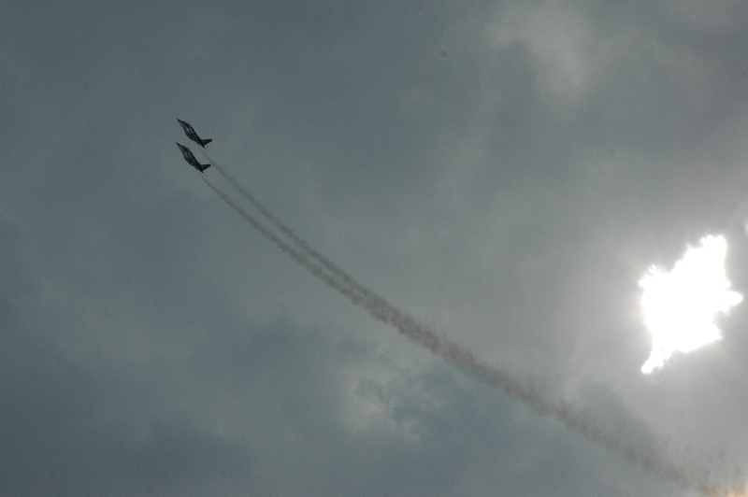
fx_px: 2180
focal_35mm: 105
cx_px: 374
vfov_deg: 13.0
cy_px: 248
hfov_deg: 19.5
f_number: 14
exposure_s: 1/800
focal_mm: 70
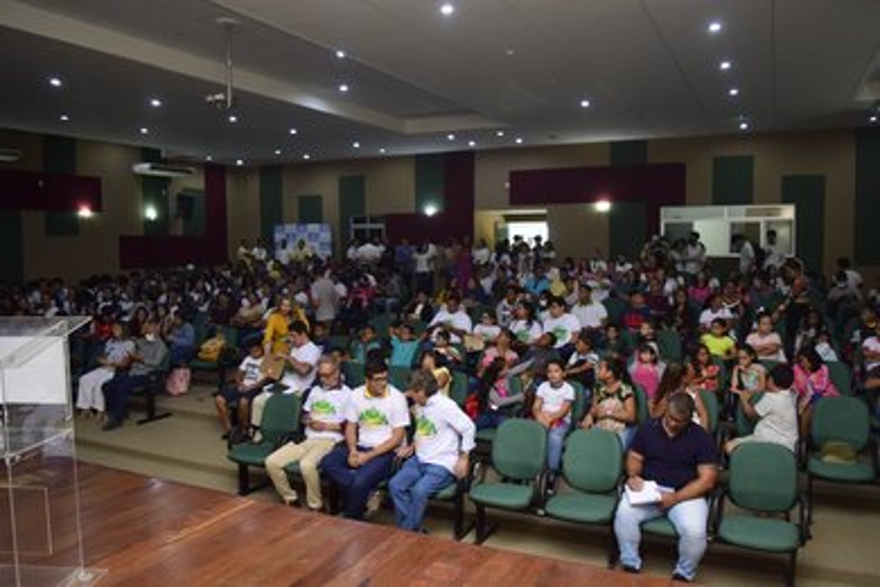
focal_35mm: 27
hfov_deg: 67.4
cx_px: 440
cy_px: 294
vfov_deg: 47.9
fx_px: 660
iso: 1250
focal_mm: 18
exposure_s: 1/160
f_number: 3.5
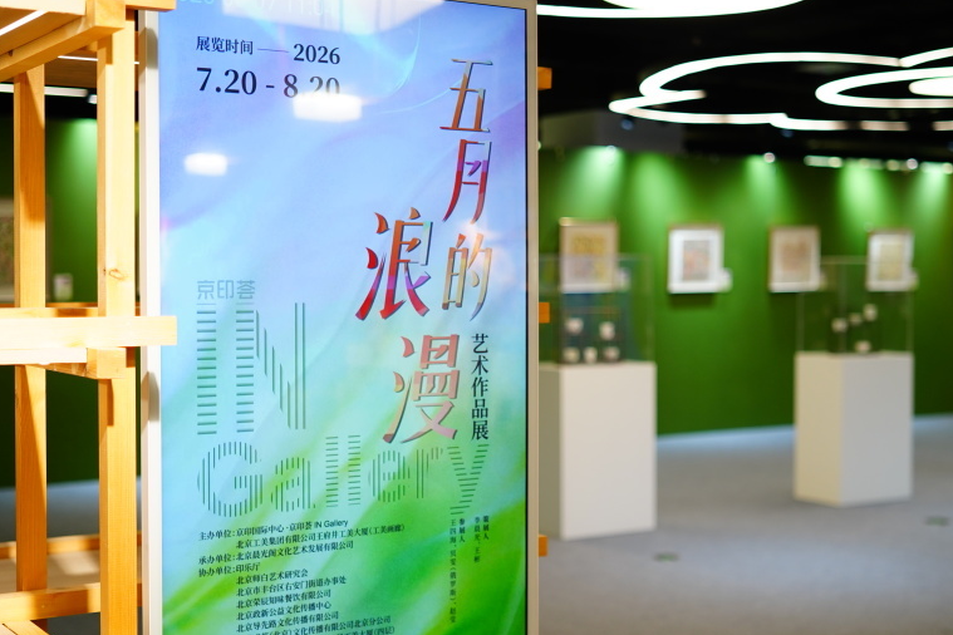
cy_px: 324
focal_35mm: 54
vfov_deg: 25.1
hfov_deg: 36.8
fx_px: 1429
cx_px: 534
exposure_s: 1/400
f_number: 2
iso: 400
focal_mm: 40
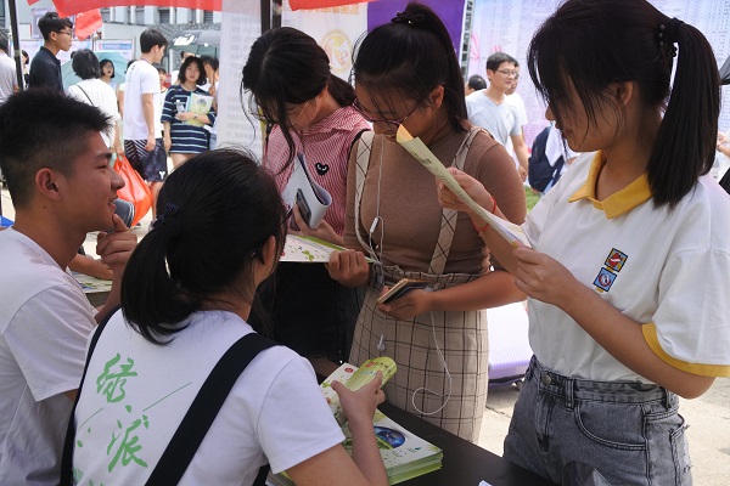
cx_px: 365
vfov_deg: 31.9
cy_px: 243
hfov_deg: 46.4
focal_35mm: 42
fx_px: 852
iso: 200
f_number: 4.2
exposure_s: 1/400
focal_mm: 15.7
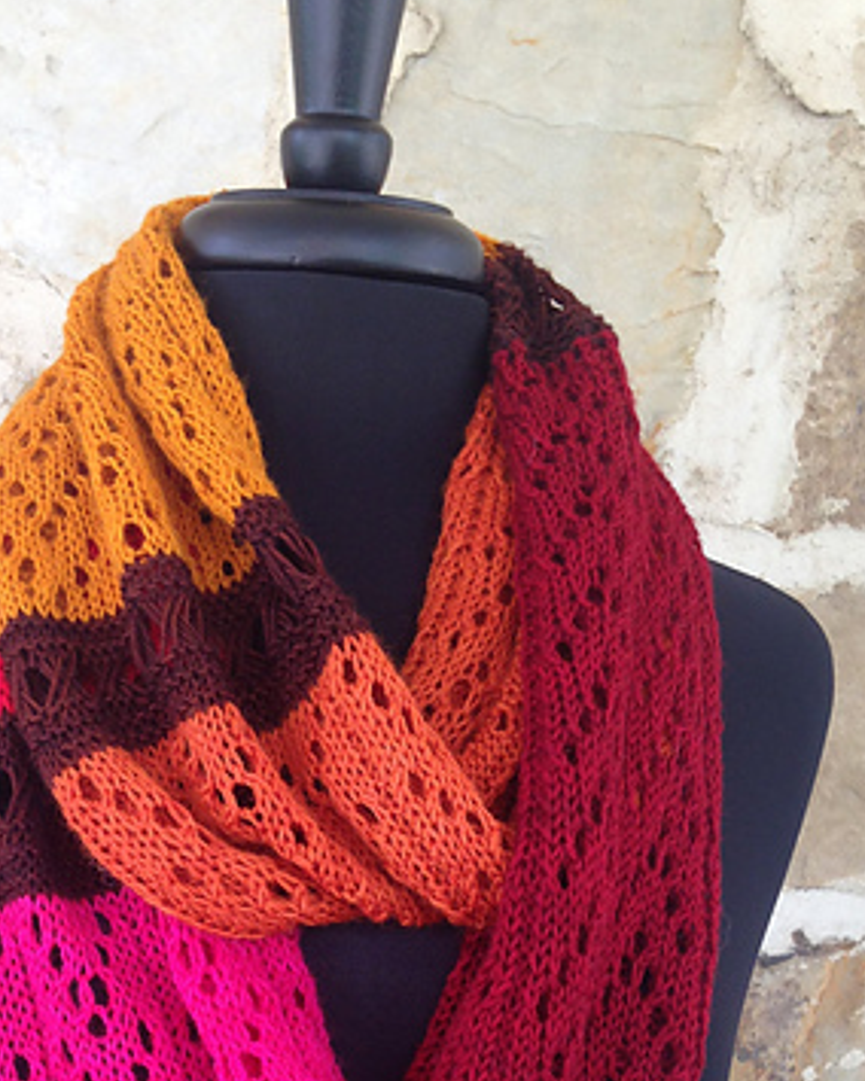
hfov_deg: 26.1
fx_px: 1856
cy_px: 901
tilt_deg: -13.0
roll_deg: +0.8
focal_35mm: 58
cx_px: 286
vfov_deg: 31.4
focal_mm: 4.12
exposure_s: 1/120
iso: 50
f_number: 2.4
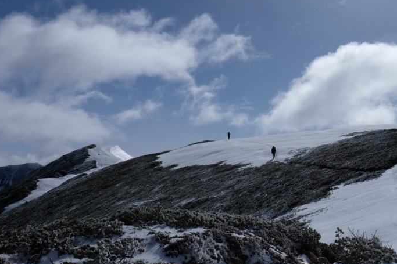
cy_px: 147
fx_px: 474
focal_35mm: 43
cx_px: 284
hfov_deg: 44.3
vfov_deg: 31.1
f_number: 16
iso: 200
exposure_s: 1/450
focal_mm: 16
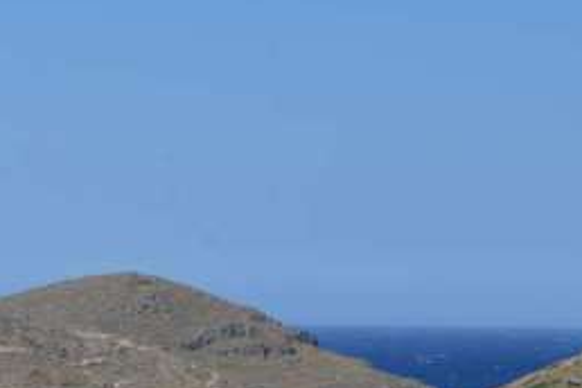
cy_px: 372
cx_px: 246
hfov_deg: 9.5
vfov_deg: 6.3
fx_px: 3508
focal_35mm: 217
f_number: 13
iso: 500
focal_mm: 70
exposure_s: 1/320
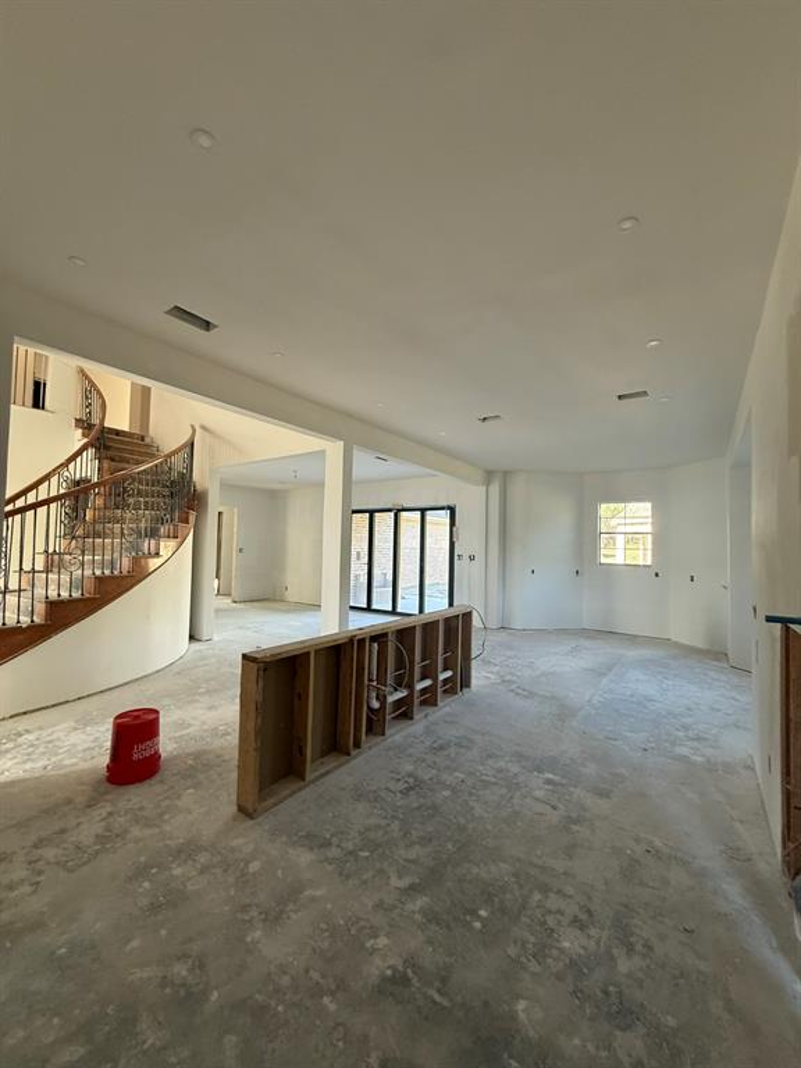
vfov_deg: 102.1
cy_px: 534
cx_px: 400
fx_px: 432
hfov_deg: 85.7
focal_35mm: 14
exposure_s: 1/99
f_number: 2.2
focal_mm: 2.22
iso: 250
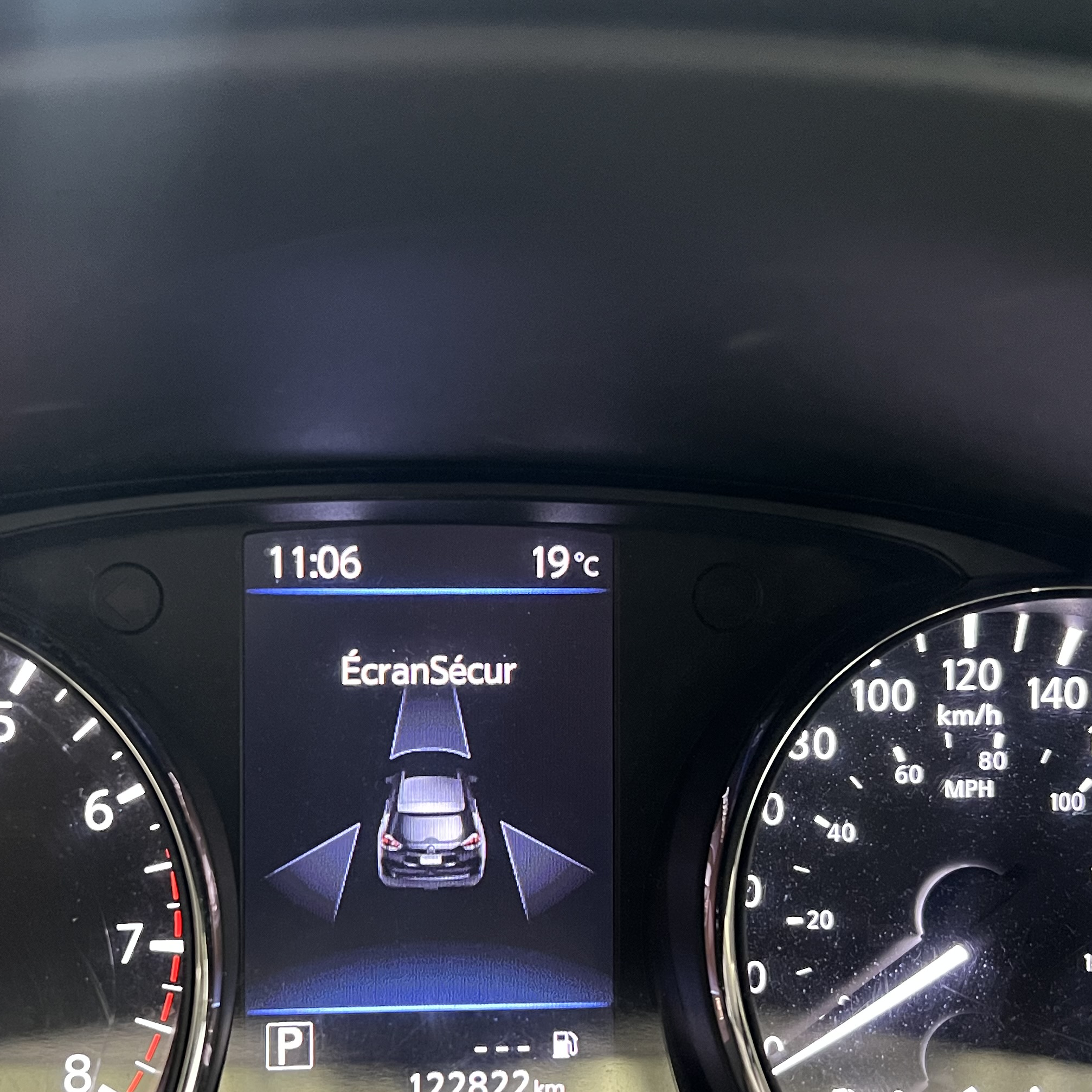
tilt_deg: -24.3
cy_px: 664
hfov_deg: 36.6
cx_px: 421
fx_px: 1642
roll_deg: -2.5
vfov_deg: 36.6
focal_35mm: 46
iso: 500
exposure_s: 1/42
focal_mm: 5.7
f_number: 1.5
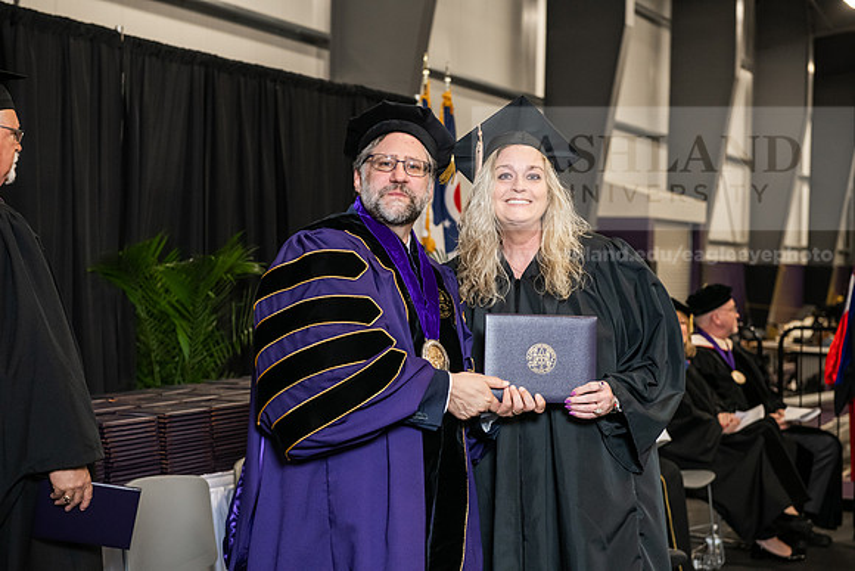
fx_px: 1568
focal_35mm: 66
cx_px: 428
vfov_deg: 20.6
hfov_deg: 30.5
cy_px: 286
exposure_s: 1/200
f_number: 5
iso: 2500
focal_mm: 66
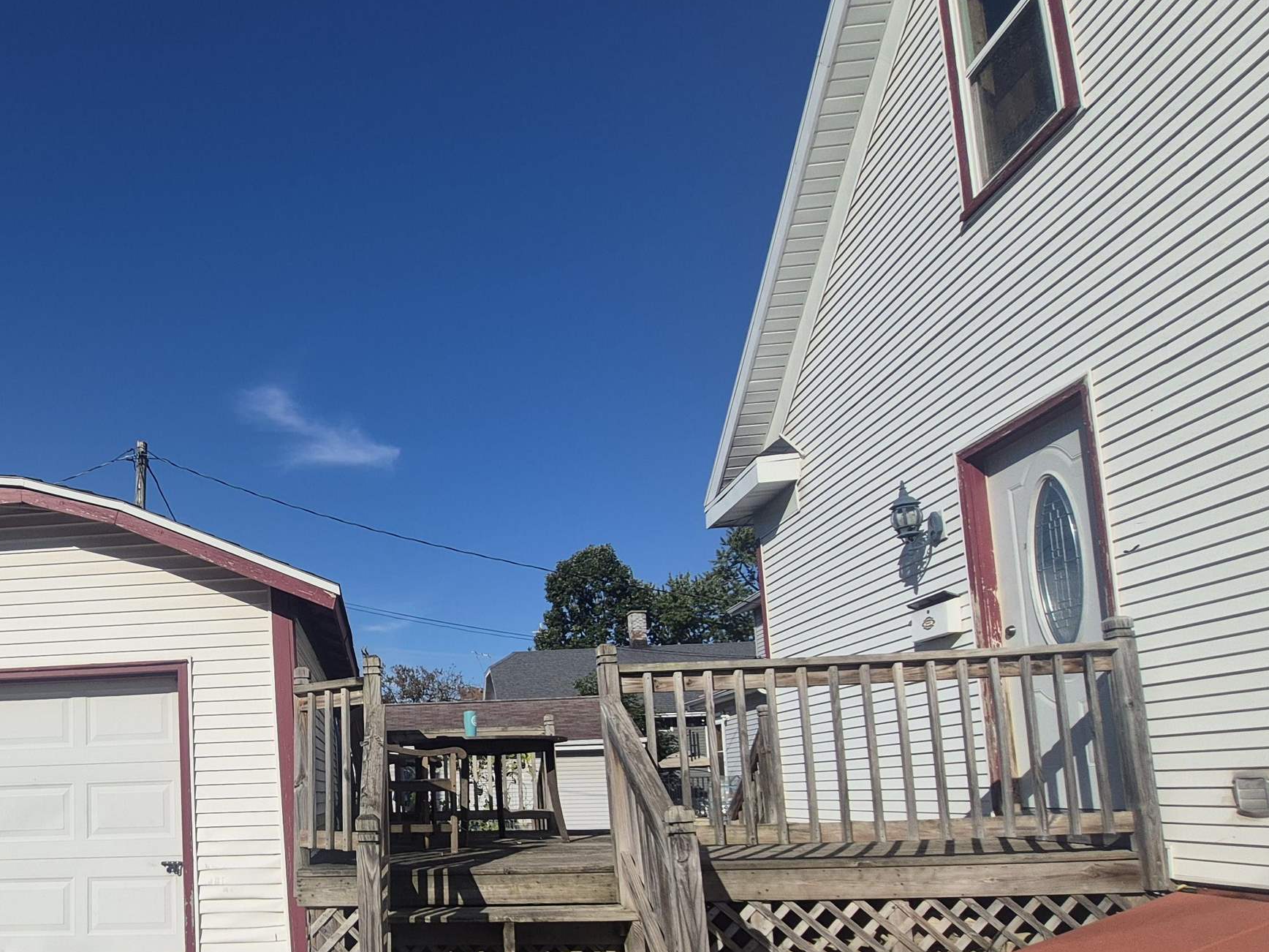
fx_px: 843
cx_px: 316
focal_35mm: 23
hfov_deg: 69.0
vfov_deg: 56.8
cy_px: 676
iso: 50
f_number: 2.2
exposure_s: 1/3824
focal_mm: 1.74
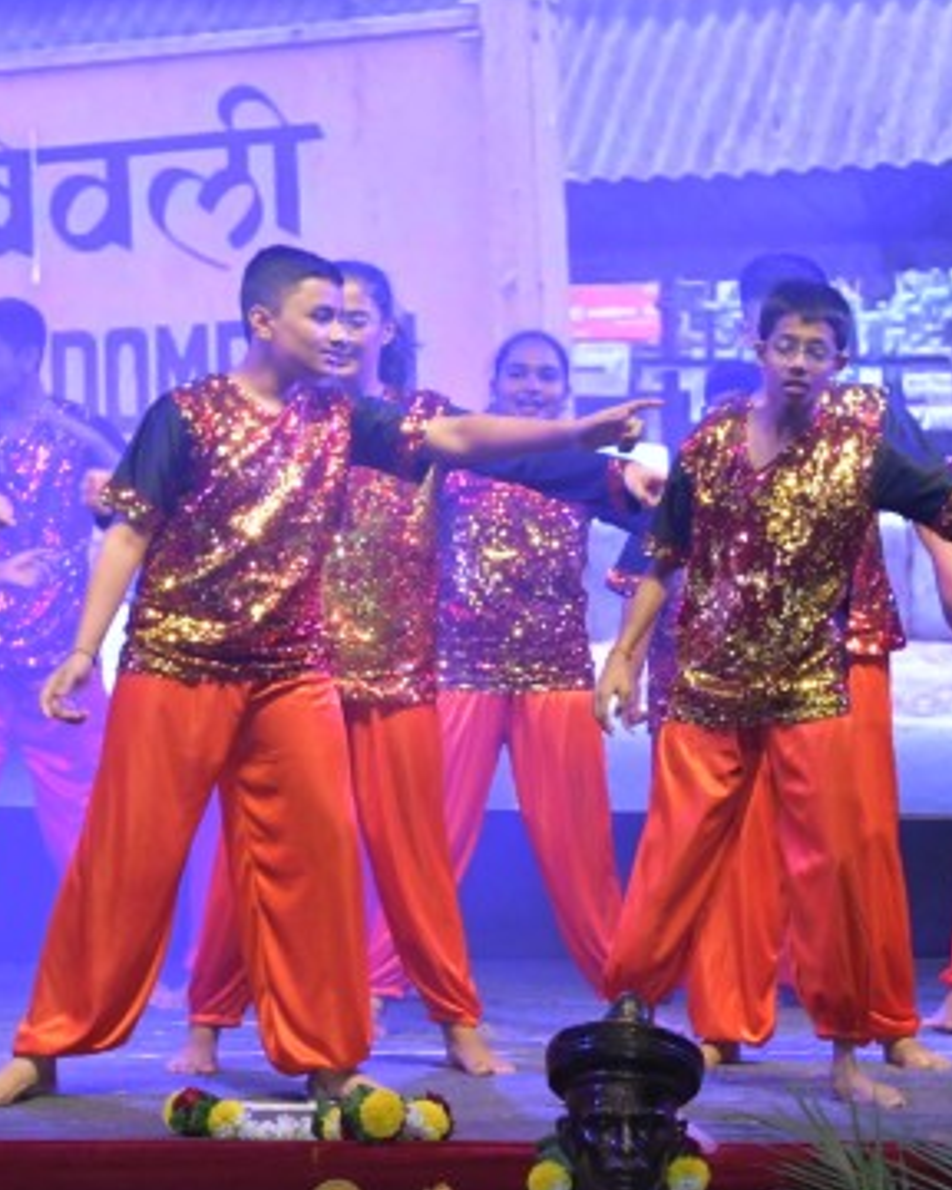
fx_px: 5283
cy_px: 435
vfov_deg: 12.8
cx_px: 595
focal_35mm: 150
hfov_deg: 10.3
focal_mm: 48
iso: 1600
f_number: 11
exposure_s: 1/160
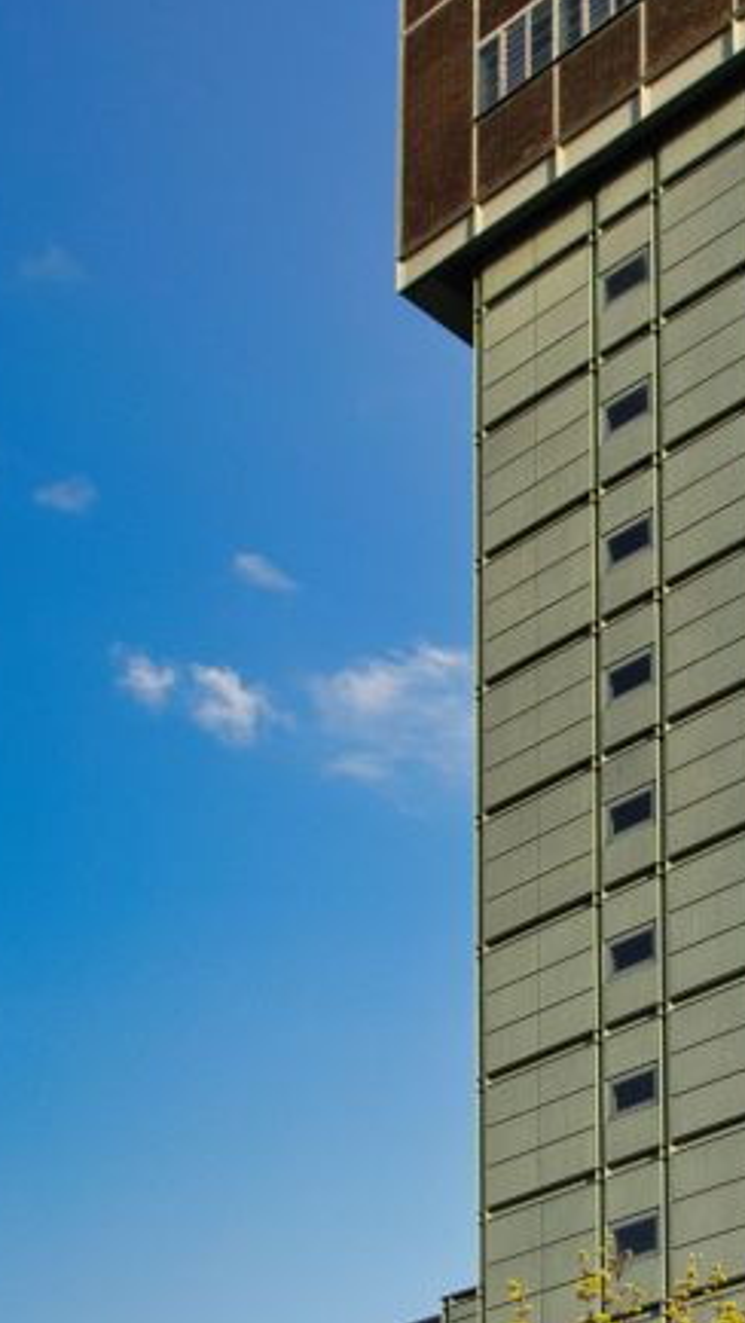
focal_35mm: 87
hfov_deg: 13.3
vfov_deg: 24.4
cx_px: 1029
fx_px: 3051
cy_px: 691
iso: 200
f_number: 8
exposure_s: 1/250
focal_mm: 20
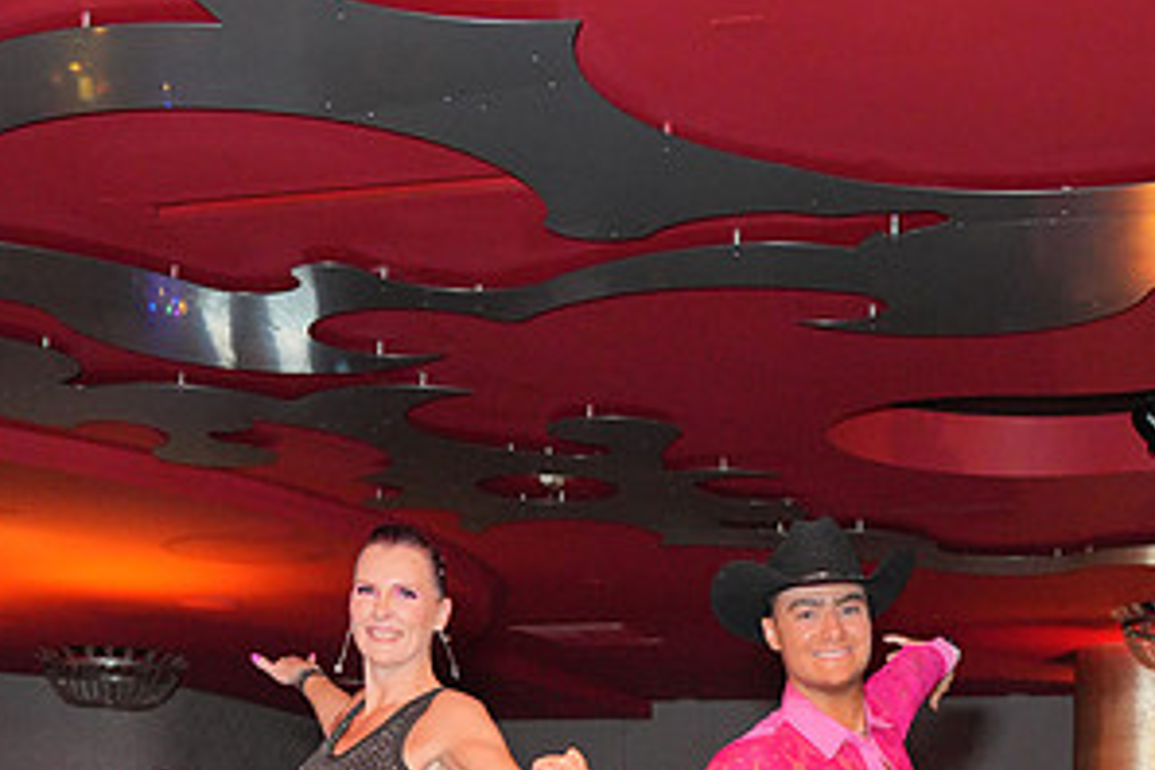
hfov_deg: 24.2
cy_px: 1054
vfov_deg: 15.3
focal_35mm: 84
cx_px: 663
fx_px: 2695
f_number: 4
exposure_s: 1/200
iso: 4000
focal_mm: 43
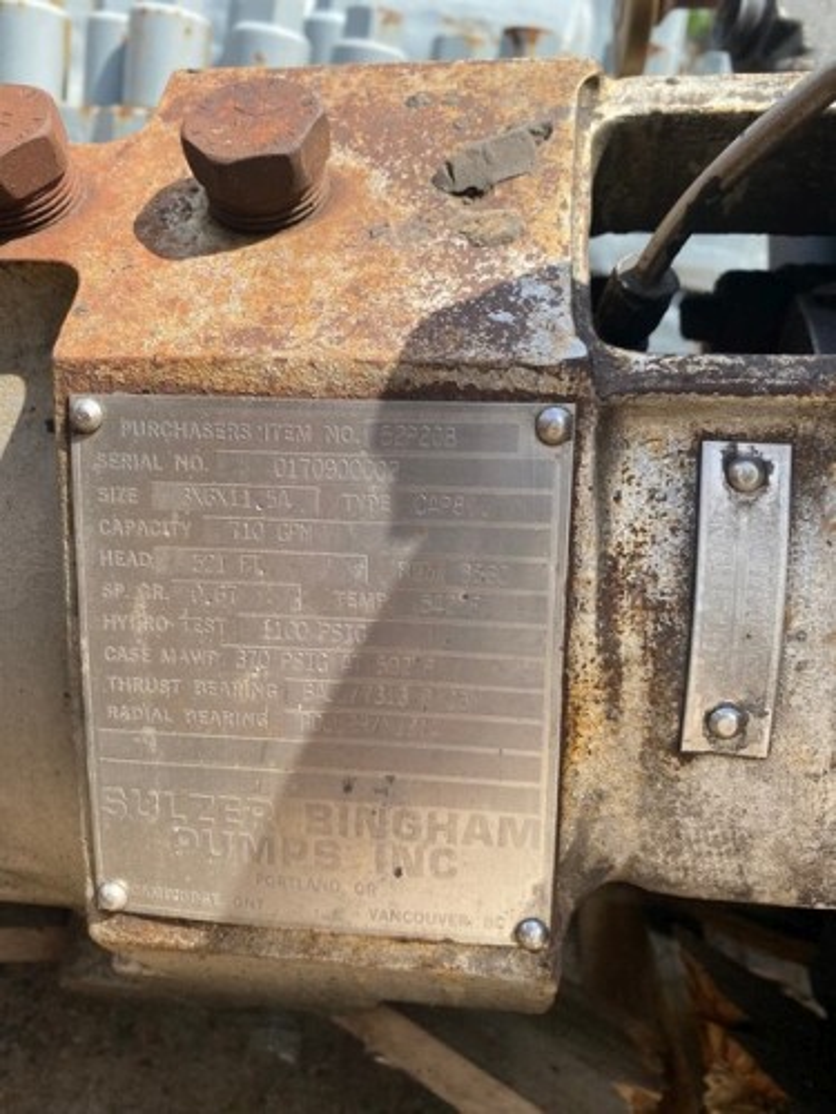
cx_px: 418
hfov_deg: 53.1
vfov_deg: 67.3
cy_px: 557
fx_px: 837
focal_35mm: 26
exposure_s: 1/1072
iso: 32
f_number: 1.8
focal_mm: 4.25
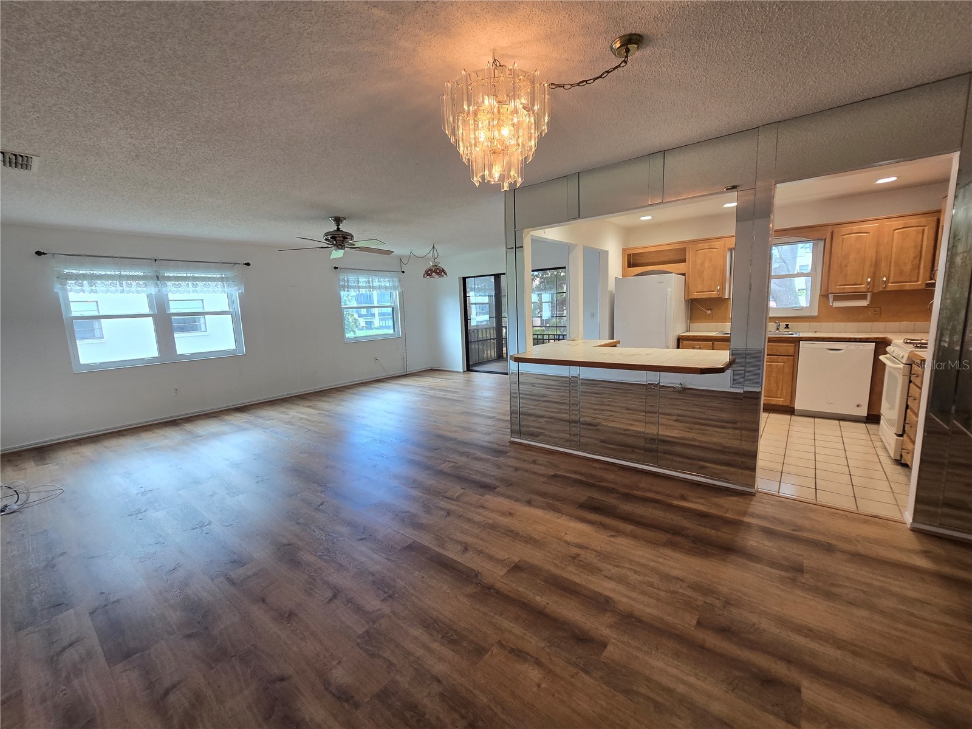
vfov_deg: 89.9
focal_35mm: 13
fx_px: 365
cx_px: 486
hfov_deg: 106.2
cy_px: 364
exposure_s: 1/60
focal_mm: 2.2
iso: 100
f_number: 2.2
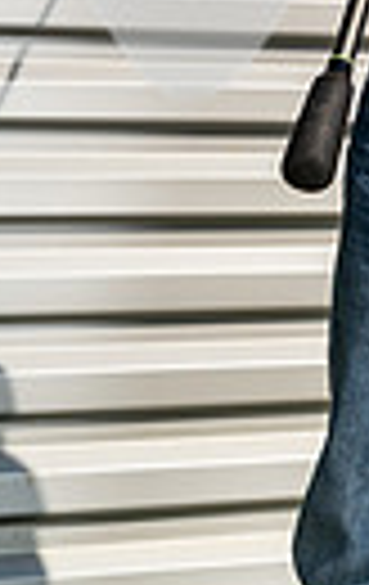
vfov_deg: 16.8
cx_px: 639
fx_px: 1742
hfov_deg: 11.3
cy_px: -356
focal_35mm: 109
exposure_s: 1/250
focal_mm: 31
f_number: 8
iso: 100
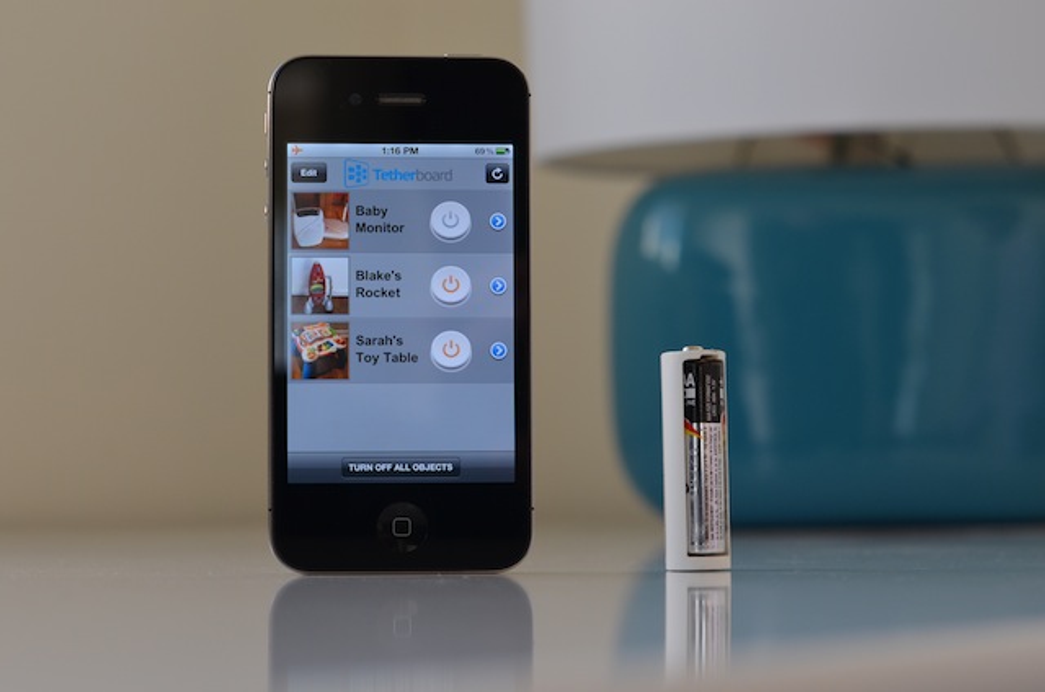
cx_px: 522
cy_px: 346
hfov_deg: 27.0
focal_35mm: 75
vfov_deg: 18.1
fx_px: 2173
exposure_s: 1/125
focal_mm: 50
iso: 400
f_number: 5.6
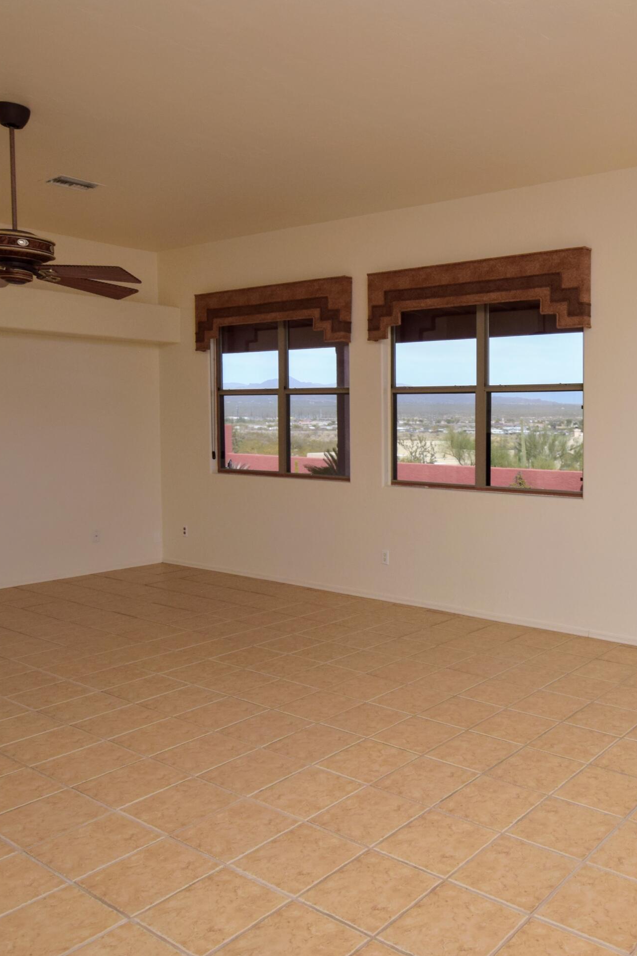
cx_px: 523
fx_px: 743
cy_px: 461
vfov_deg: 65.5
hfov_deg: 43.9
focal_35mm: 28
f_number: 9
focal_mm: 12
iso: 400
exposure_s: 1/200
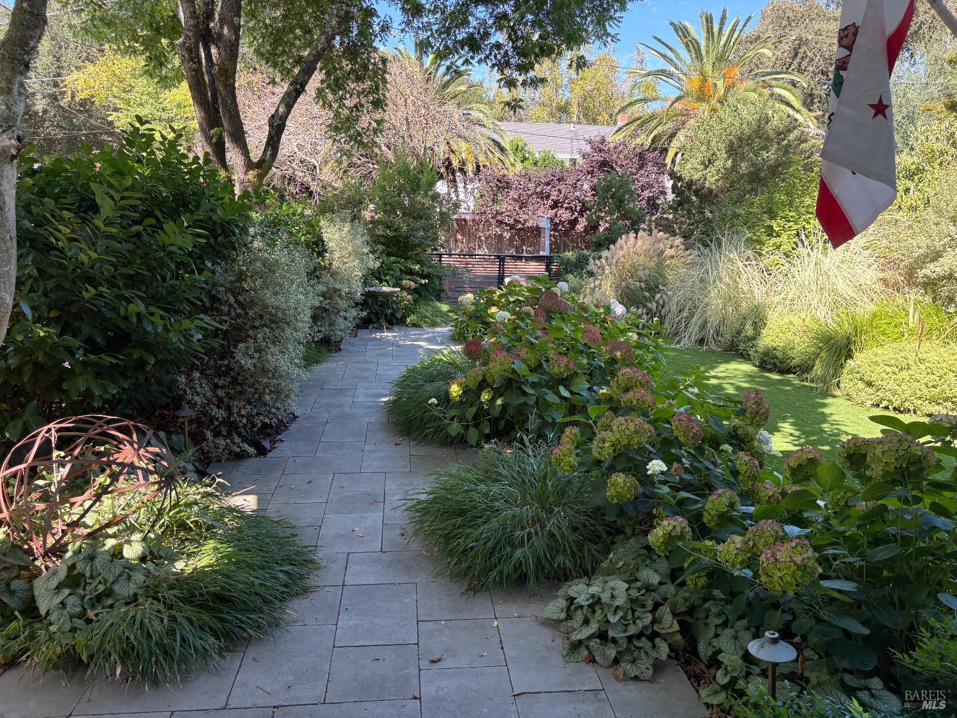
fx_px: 719
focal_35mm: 26
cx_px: 478
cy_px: 359
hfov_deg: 67.3
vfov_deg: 53.1
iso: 64
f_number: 1.6
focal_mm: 5.96
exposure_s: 1/354
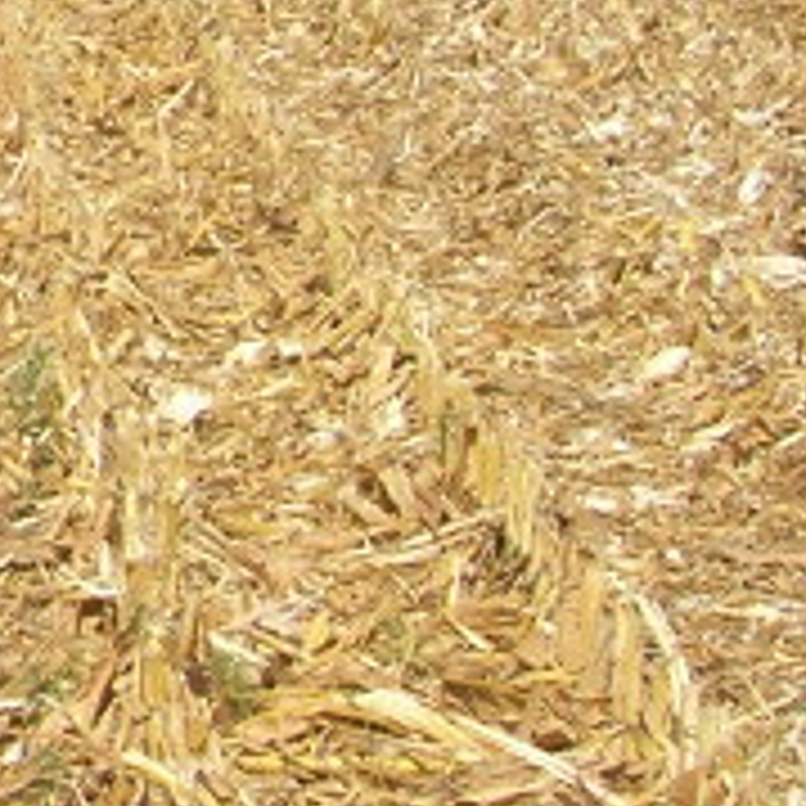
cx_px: -1400
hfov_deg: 8.1
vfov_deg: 8.9
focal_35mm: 192
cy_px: -360
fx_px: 5058
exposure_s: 1/465
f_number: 4.8
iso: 64
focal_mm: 7.8
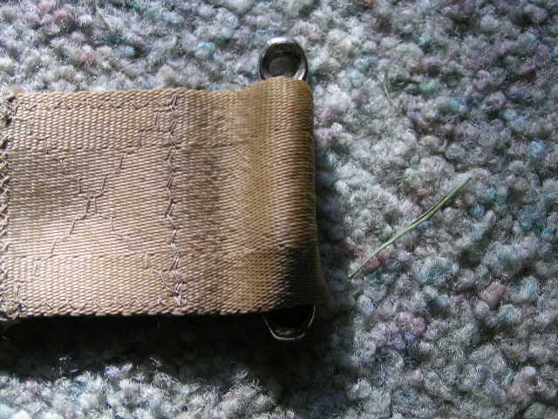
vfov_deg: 23.3
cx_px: 279
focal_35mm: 63
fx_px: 1016
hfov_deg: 30.7
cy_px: 210
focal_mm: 9.7
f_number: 3.2
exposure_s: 1/60
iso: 50
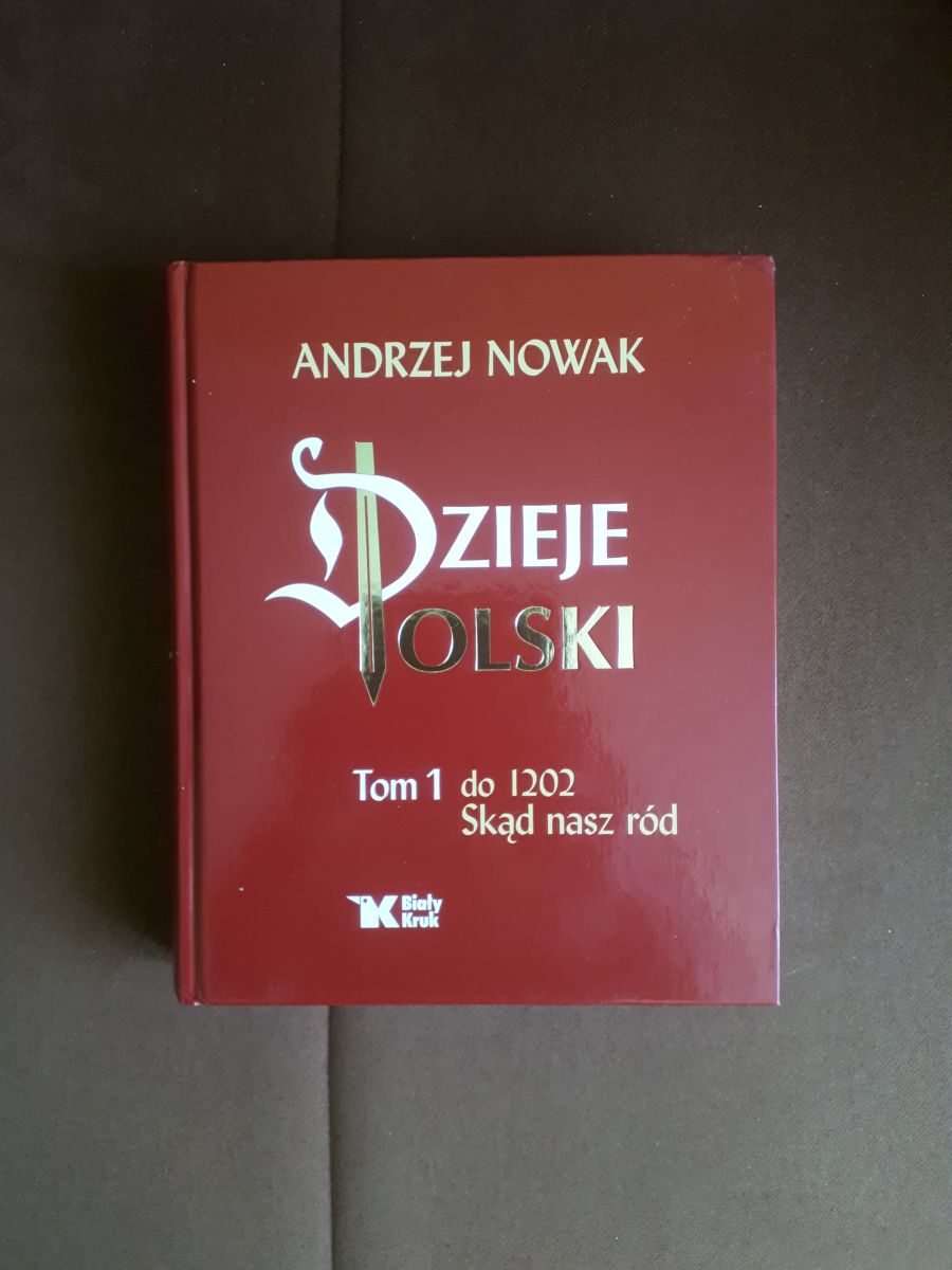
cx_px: 476
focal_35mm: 27
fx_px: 990
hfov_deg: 51.4
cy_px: 635
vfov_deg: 65.3
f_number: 1.9
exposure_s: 1/17
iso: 200
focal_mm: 3.6
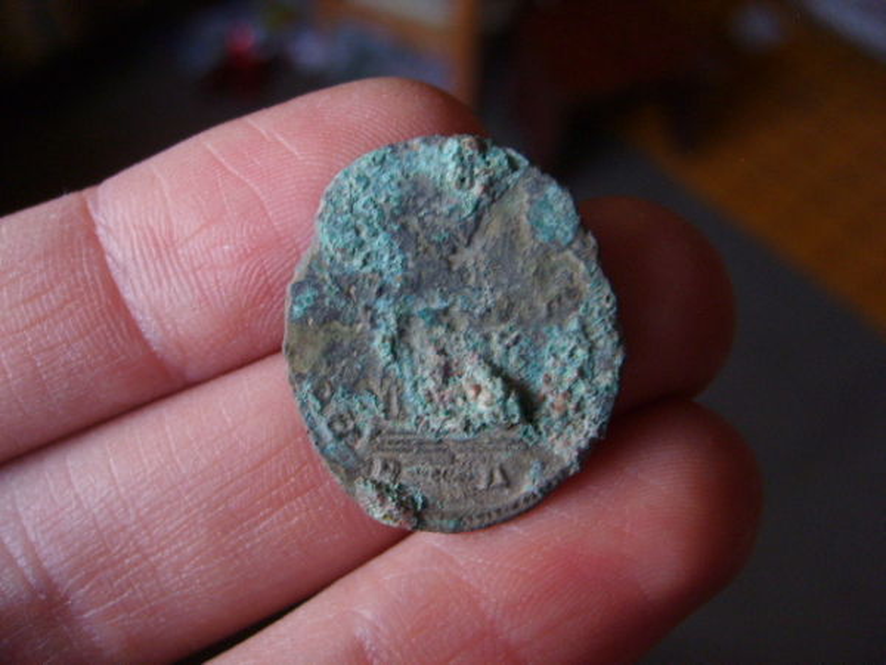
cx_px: 443
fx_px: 896
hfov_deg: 52.6
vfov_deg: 40.7
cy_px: 332
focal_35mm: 35
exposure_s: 1/10
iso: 139
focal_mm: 5.8
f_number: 2.8
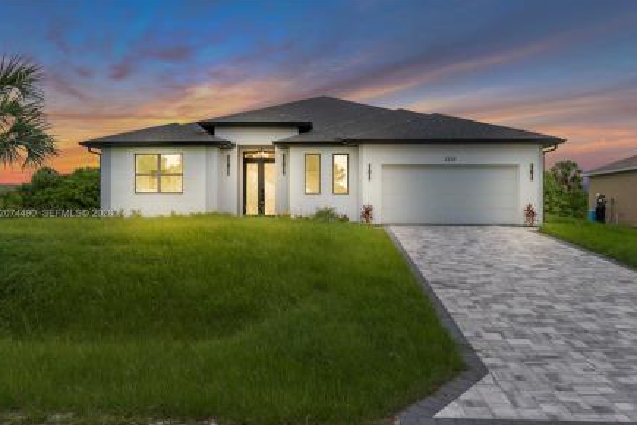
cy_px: 214
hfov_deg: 60.3
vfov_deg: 42.3
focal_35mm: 31
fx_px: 548
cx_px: 315
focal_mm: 20
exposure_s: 1/250
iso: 100
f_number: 8
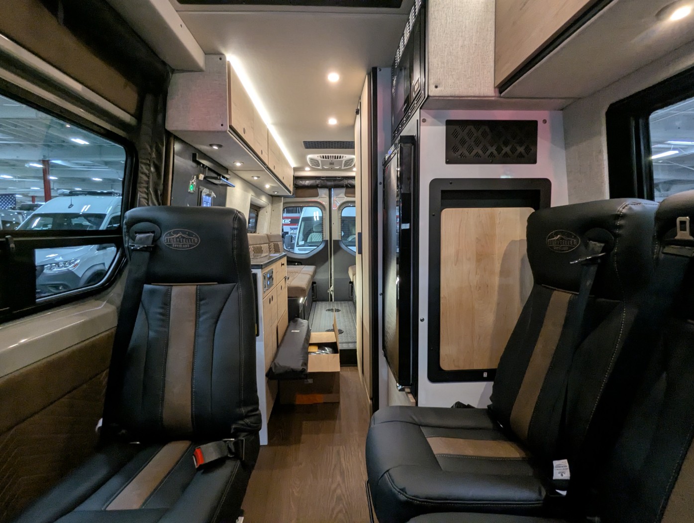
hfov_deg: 94.4
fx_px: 321
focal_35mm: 16
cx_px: 347
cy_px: 262
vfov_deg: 78.2
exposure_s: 1/25
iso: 236
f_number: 2.2
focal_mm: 2.35
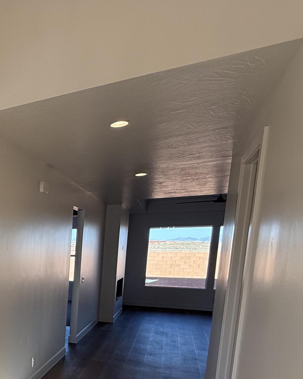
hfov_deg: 33.9
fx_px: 370
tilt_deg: -8.0
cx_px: -78
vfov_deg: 50.9
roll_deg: -0.2
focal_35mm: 33
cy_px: 302
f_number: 2.2
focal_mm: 2.22
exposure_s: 1/224
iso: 64
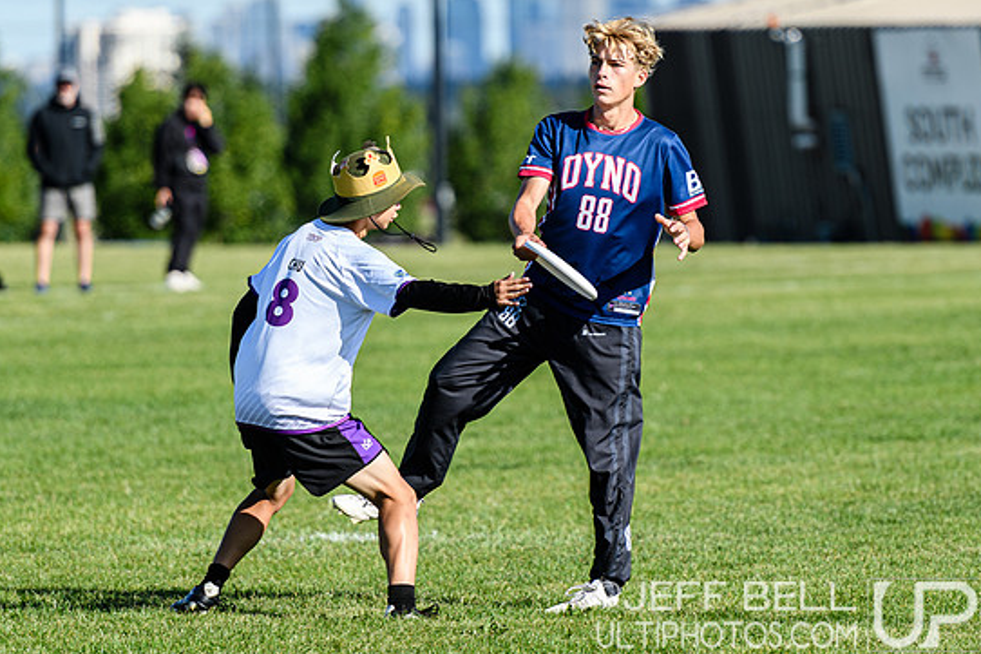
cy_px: 297
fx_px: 11550
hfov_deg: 4.9
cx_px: 560
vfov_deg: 3.2
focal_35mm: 424
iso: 100
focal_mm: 200
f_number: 3.2
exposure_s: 1/1250
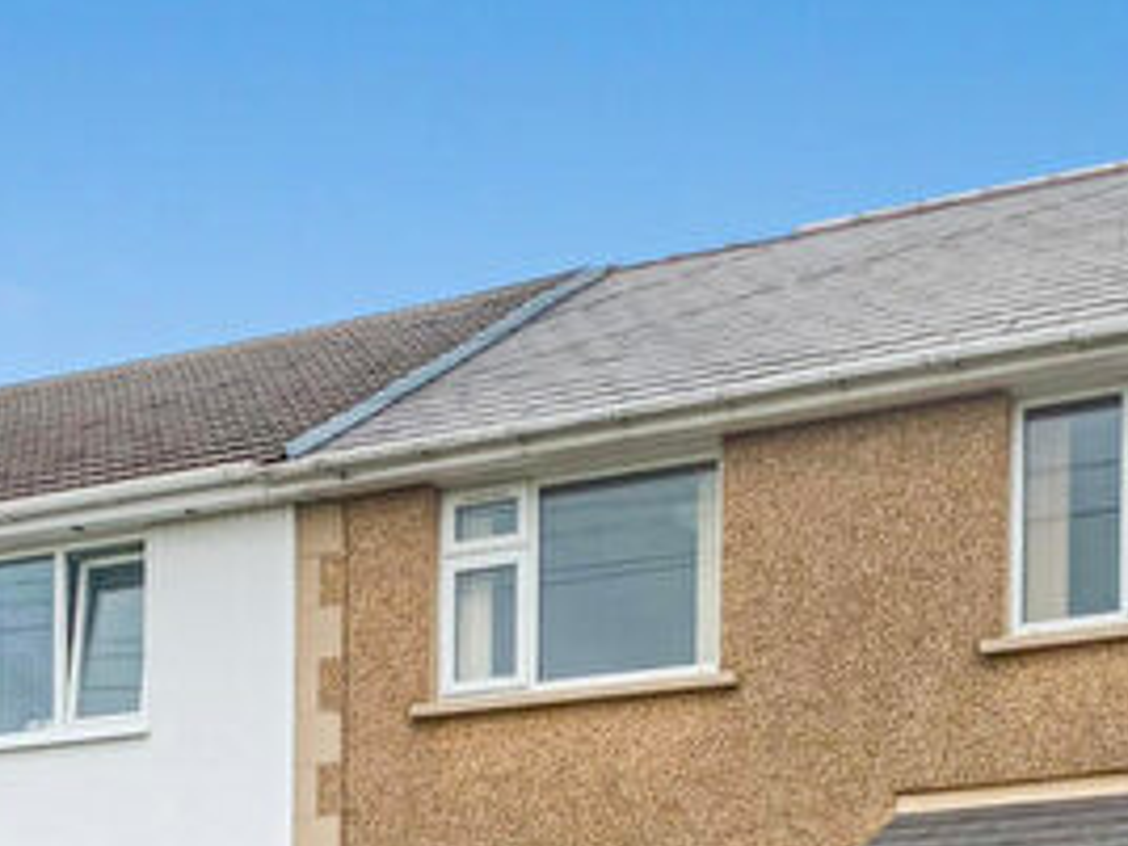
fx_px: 2216
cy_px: 1054
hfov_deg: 28.5
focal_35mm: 68
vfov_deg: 20.1
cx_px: 615
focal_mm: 4.25
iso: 25
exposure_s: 1/200
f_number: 1.8
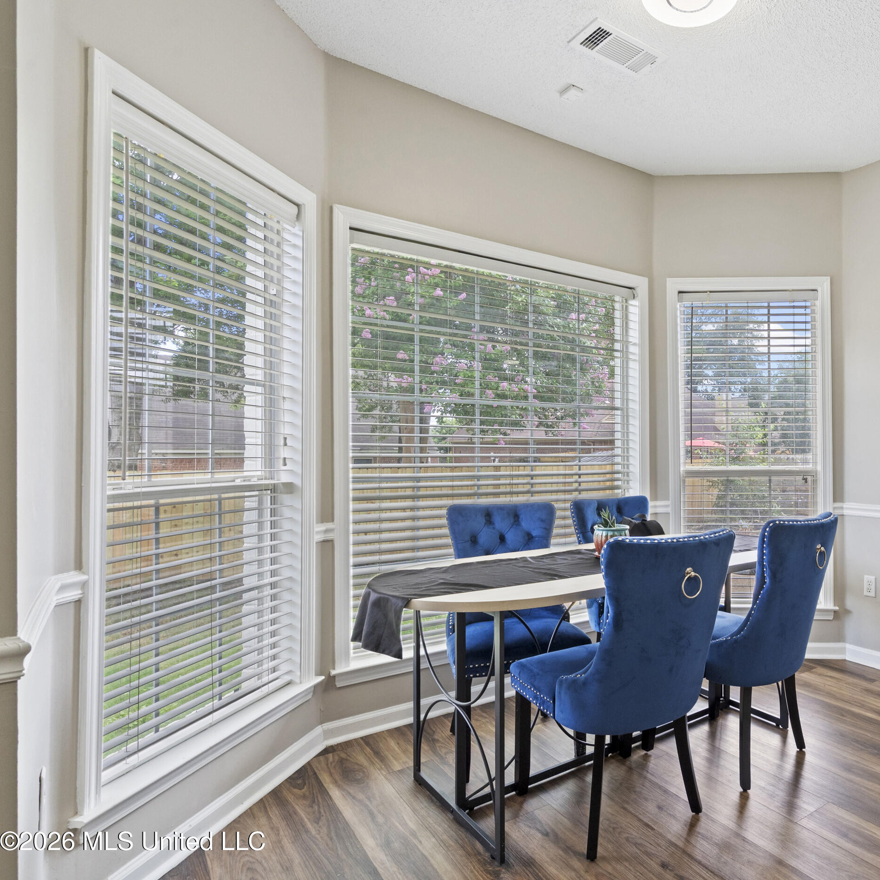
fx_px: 604
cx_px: 677
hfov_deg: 66.8
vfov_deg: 72.1
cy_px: 429
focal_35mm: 21
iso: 800
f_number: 9
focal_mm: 16
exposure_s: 1/15
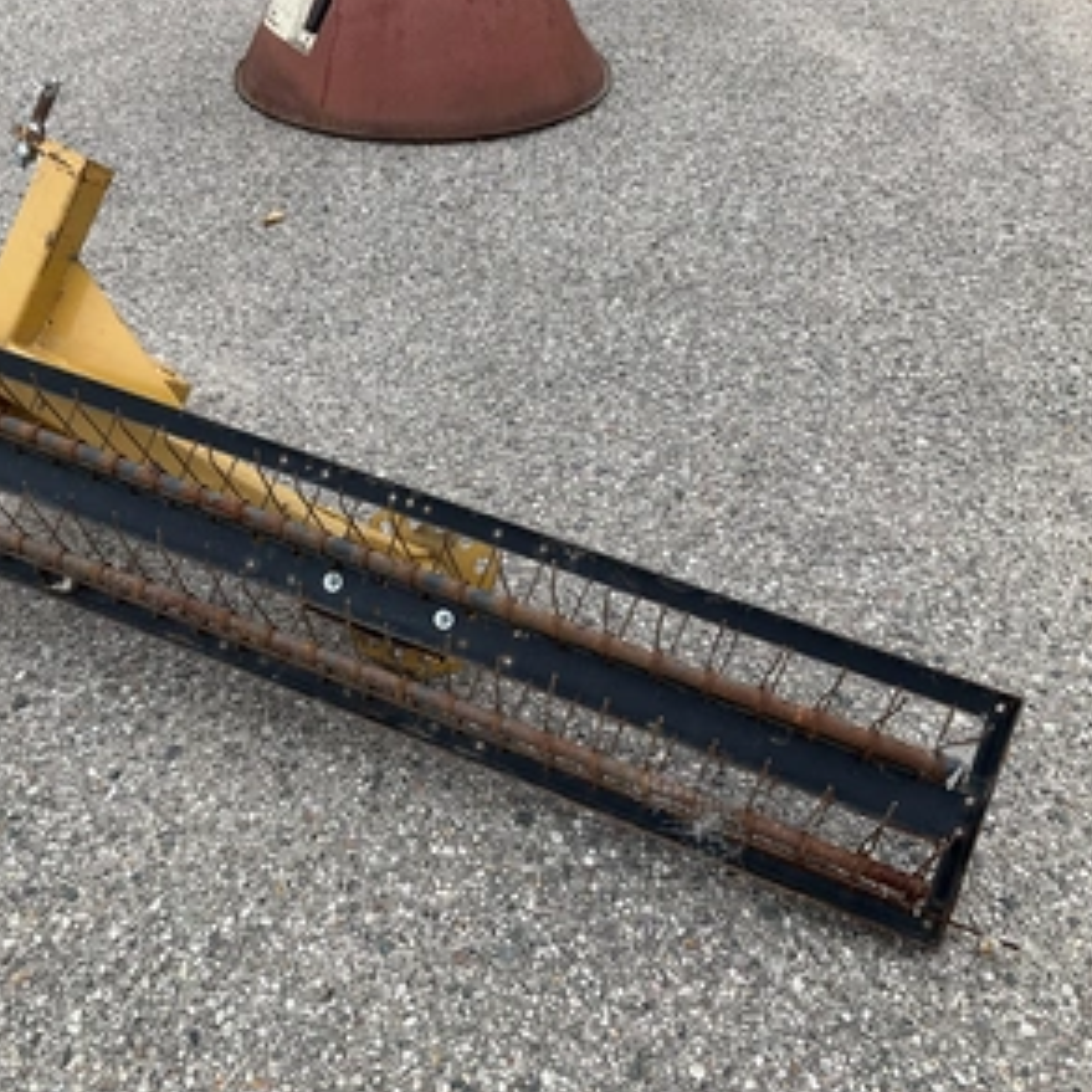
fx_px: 1249
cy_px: 544
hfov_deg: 47.0
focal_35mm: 35
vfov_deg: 47.2
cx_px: 455
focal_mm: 3
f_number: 1.8
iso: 25
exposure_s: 1/353
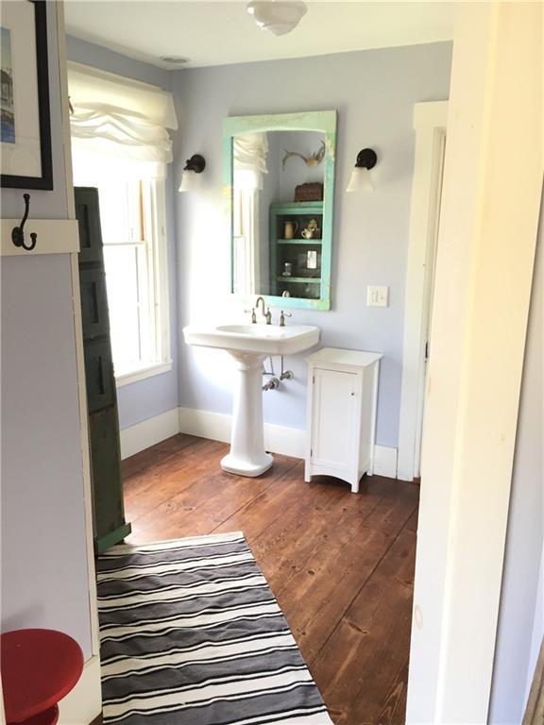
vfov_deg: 61.7
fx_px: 608
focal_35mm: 29
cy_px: 362
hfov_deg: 48.2
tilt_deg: -11.7
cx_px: 272
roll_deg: +0.1
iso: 64
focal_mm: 4.15
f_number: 2.2
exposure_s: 1/30
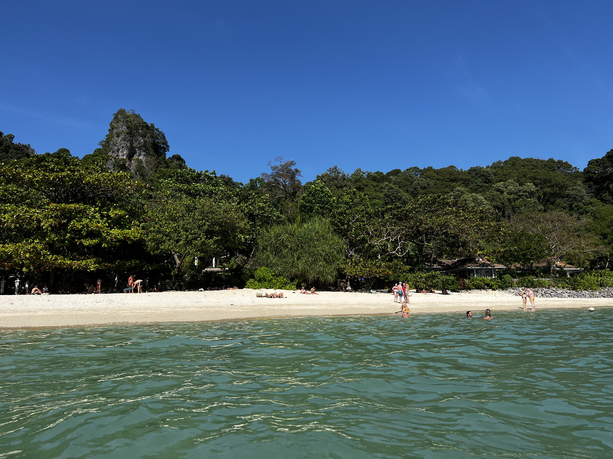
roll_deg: +2.5
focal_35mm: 26
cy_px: 230
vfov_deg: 53.1
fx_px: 460
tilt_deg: +9.0
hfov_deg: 67.3
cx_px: 306
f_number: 1.5
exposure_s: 1/3968
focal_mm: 5.7
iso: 50
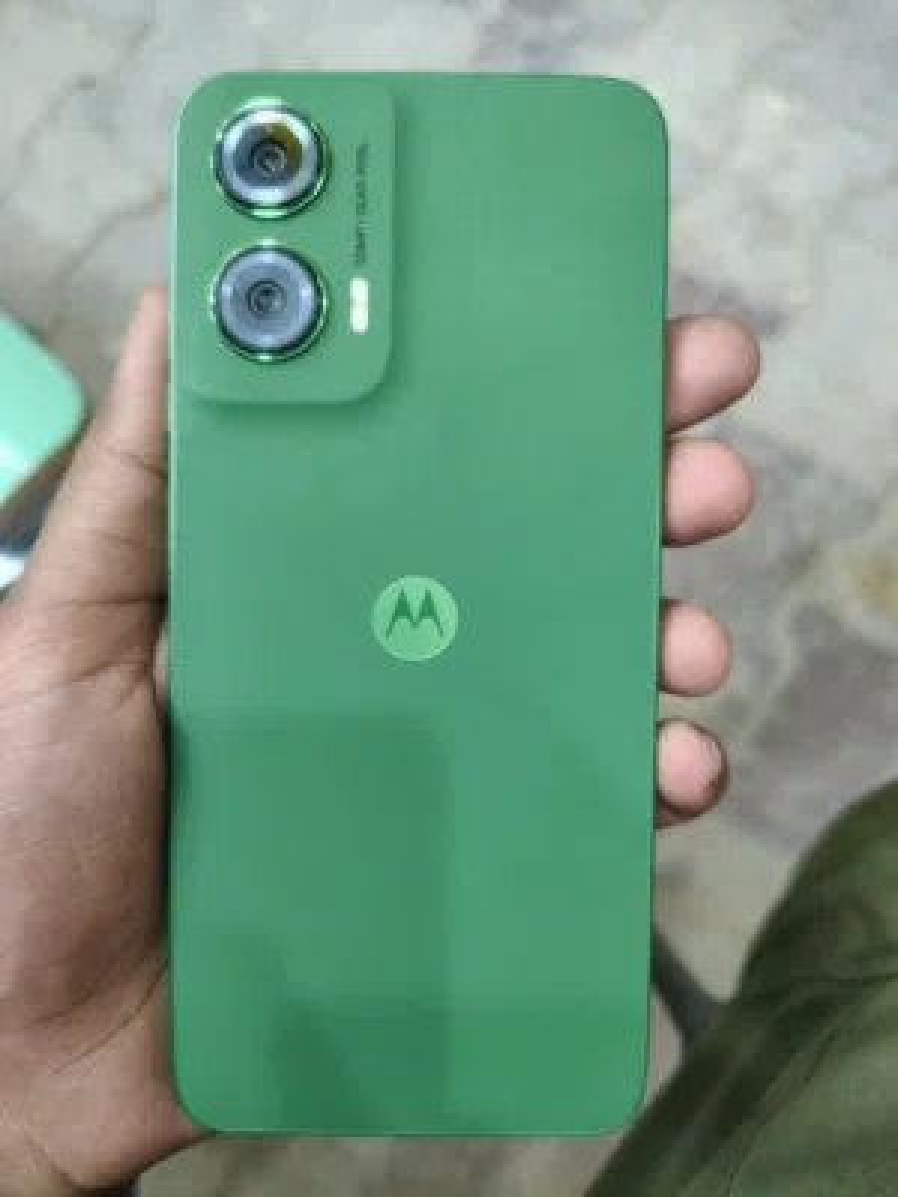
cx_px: 449
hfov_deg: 56.8
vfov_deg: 71.6
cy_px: 598
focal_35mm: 24
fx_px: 830
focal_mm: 5.56
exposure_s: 1/60
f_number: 1.8
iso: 630
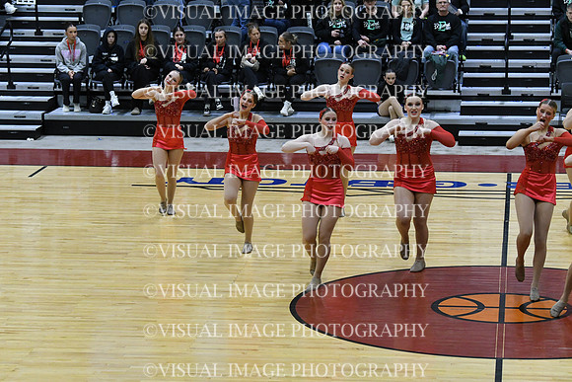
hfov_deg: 15.9
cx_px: 286
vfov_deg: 10.6
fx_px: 2050
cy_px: 191
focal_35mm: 129
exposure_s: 1/500
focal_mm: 86
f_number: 4
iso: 5000
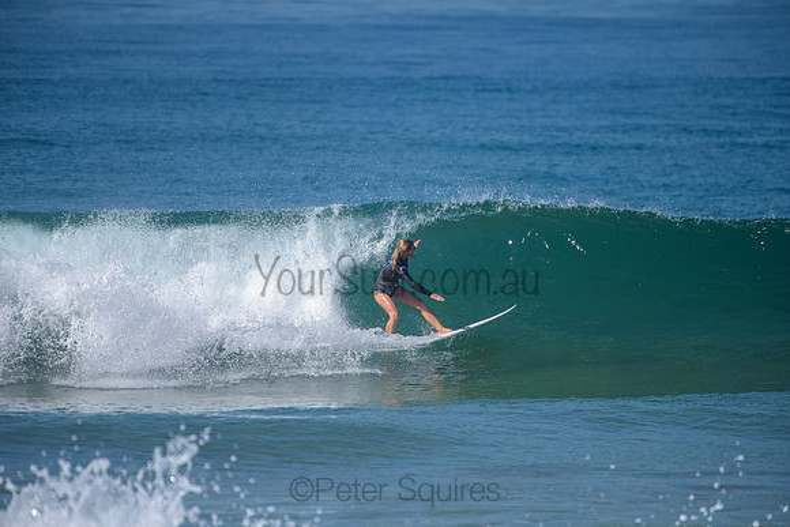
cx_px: 395
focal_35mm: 500
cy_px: 264
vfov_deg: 2.8
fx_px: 10974
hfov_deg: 4.1
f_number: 5.6
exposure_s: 1/2000
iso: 160
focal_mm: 500
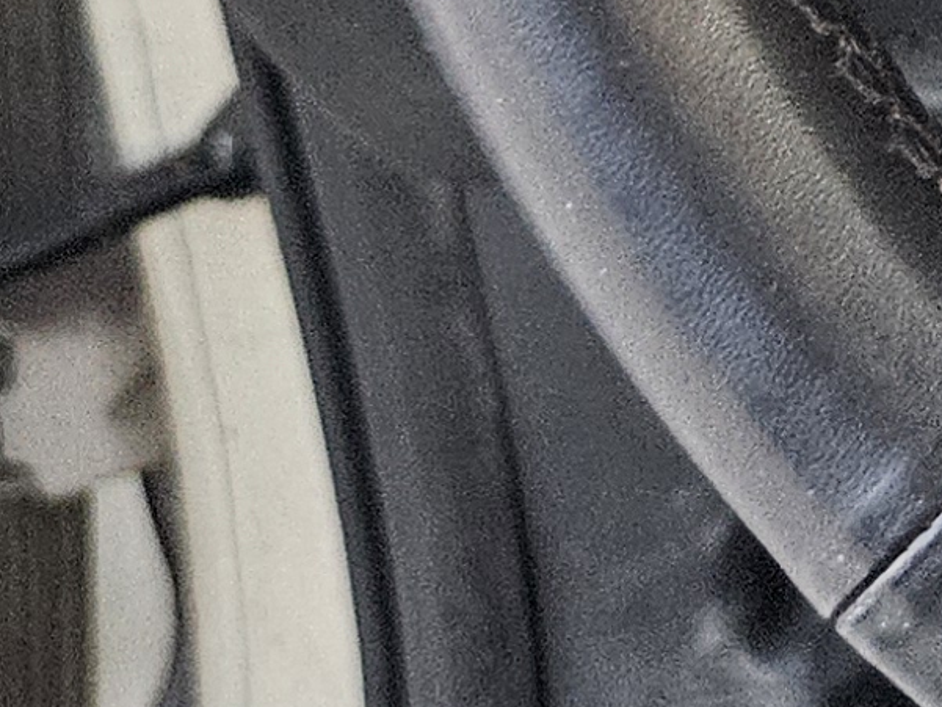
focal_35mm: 153
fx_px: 4164
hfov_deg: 10.8
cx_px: 2345
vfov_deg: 8.6
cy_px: -1160
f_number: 1.8
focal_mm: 5.4
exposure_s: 1/120
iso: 640
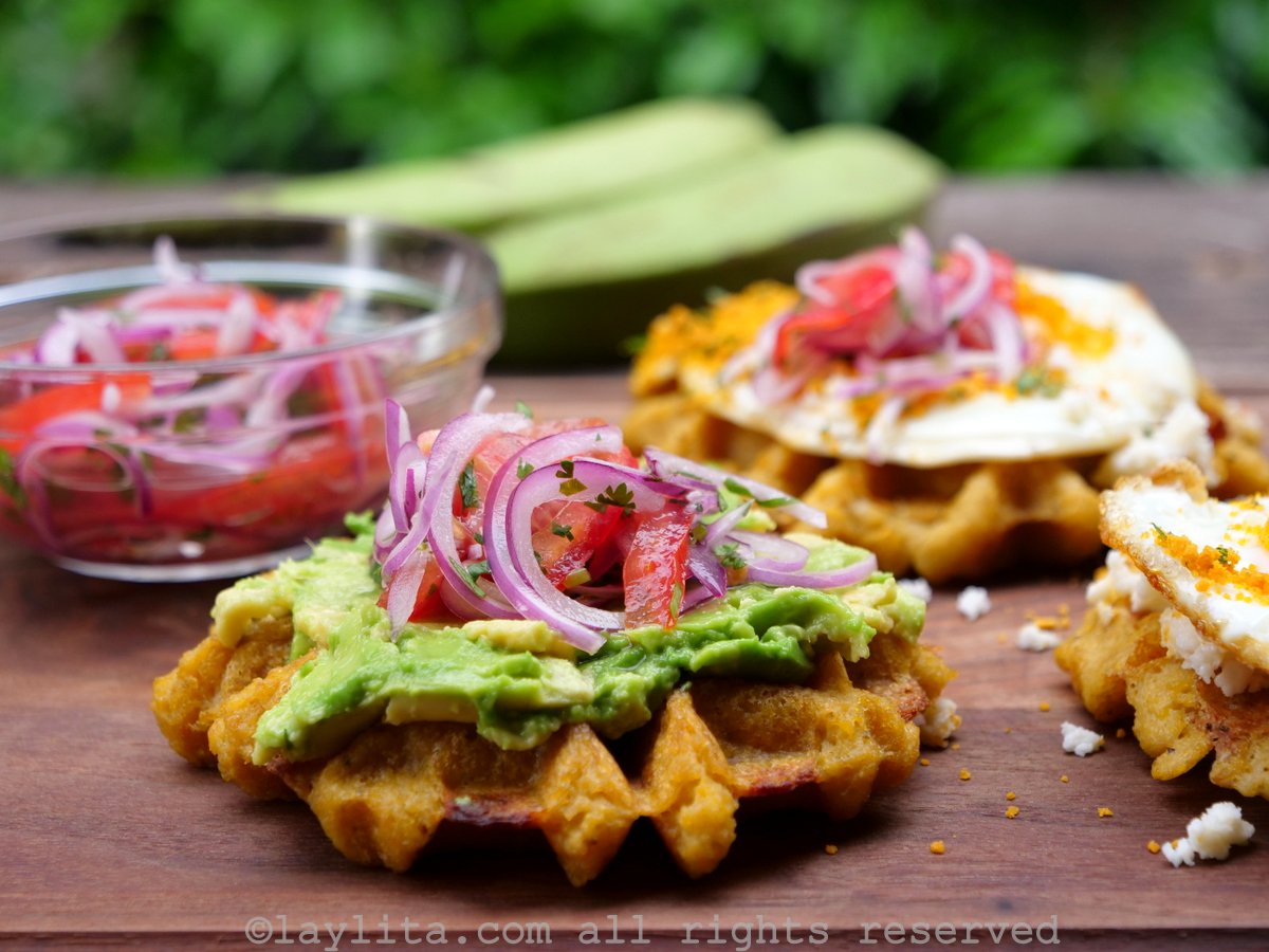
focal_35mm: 76
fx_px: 2786
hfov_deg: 25.7
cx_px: 634
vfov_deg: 19.4
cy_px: 476
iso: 500
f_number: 3.9
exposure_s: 1/100
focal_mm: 38
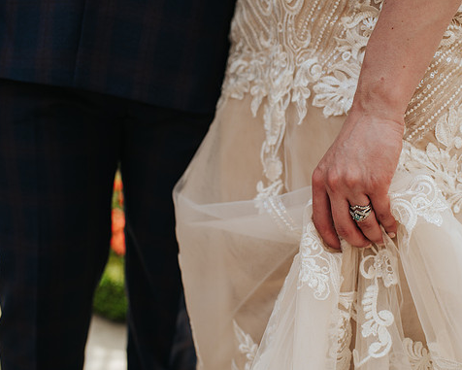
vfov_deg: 37.3
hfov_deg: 45.7
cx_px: 264
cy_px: 186
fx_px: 547
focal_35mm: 40
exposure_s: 1/640
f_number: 3.5
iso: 140
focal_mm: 35
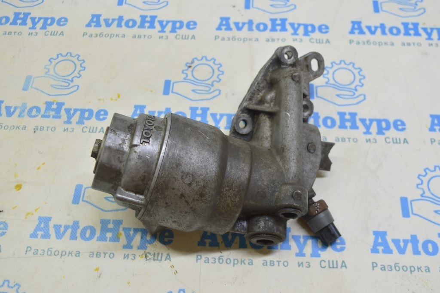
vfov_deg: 33.0
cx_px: 220
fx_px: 495
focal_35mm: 40
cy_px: 146
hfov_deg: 48.0
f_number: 5.6
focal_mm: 27
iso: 400
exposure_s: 1/25
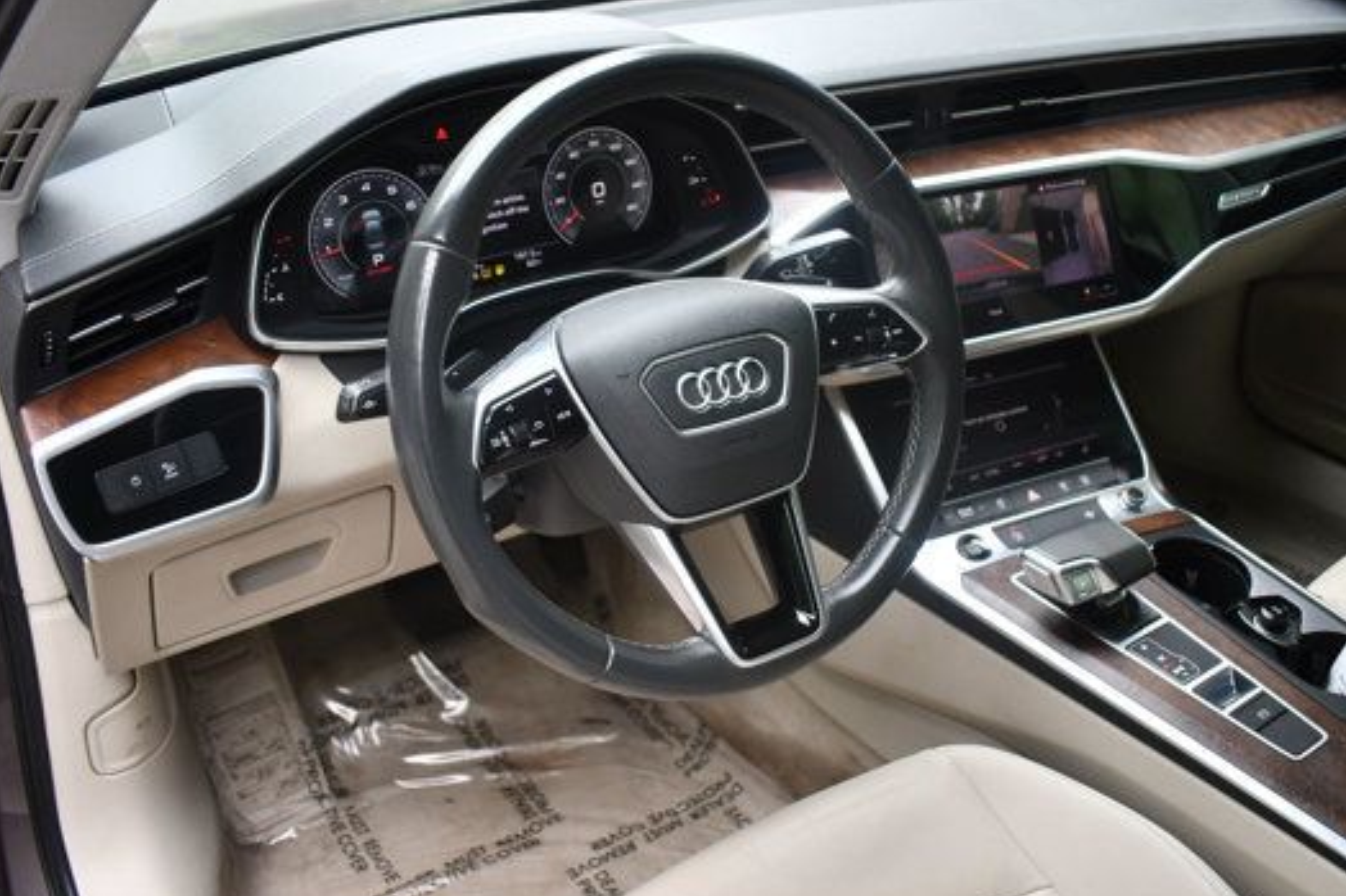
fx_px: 1233
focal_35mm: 33
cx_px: 750
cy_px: 451
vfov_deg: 39.9
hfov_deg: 57.1
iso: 560
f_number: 3.5
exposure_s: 1/250
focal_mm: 18
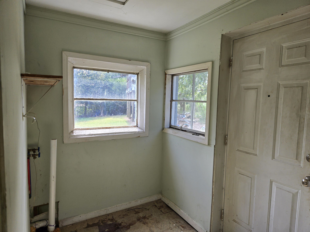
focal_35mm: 23
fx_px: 206
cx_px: 155
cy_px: 116
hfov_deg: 73.9
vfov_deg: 58.9
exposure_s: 1/180
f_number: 1.8
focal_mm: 5.4
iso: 32
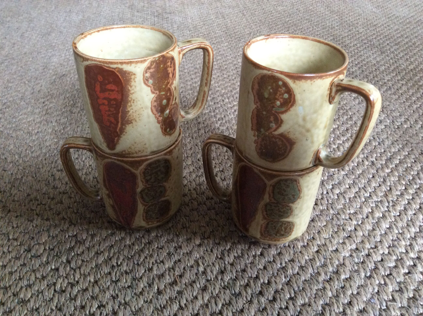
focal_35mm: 32
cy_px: 158
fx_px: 390
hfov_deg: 56.9
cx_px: 212
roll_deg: +1.2
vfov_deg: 44.1
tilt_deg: -37.4
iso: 200
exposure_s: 1/25
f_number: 2.4
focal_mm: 3.3
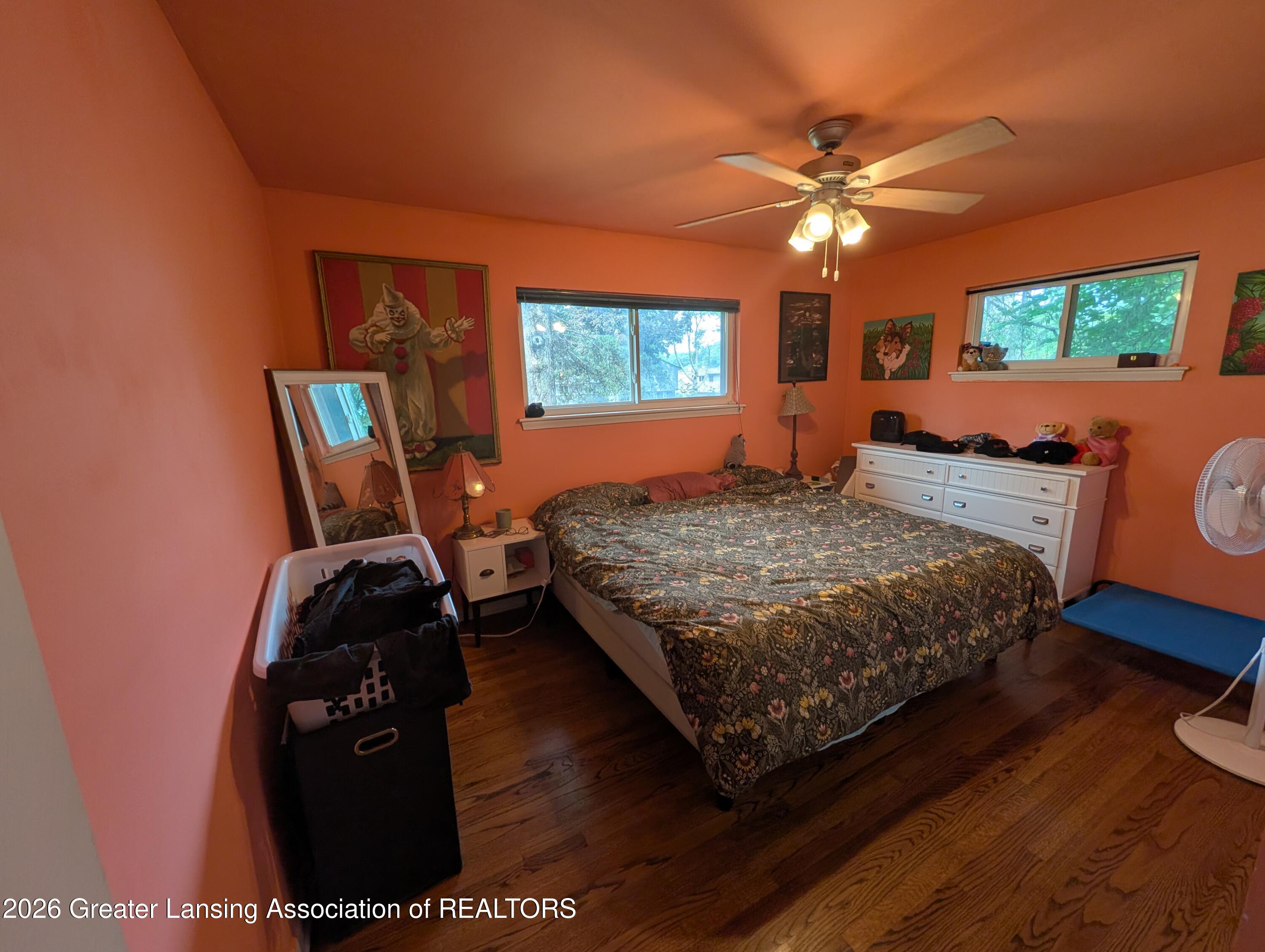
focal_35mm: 12
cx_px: 632
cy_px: 476
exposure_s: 1/134
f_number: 1.7
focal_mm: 2.02
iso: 51
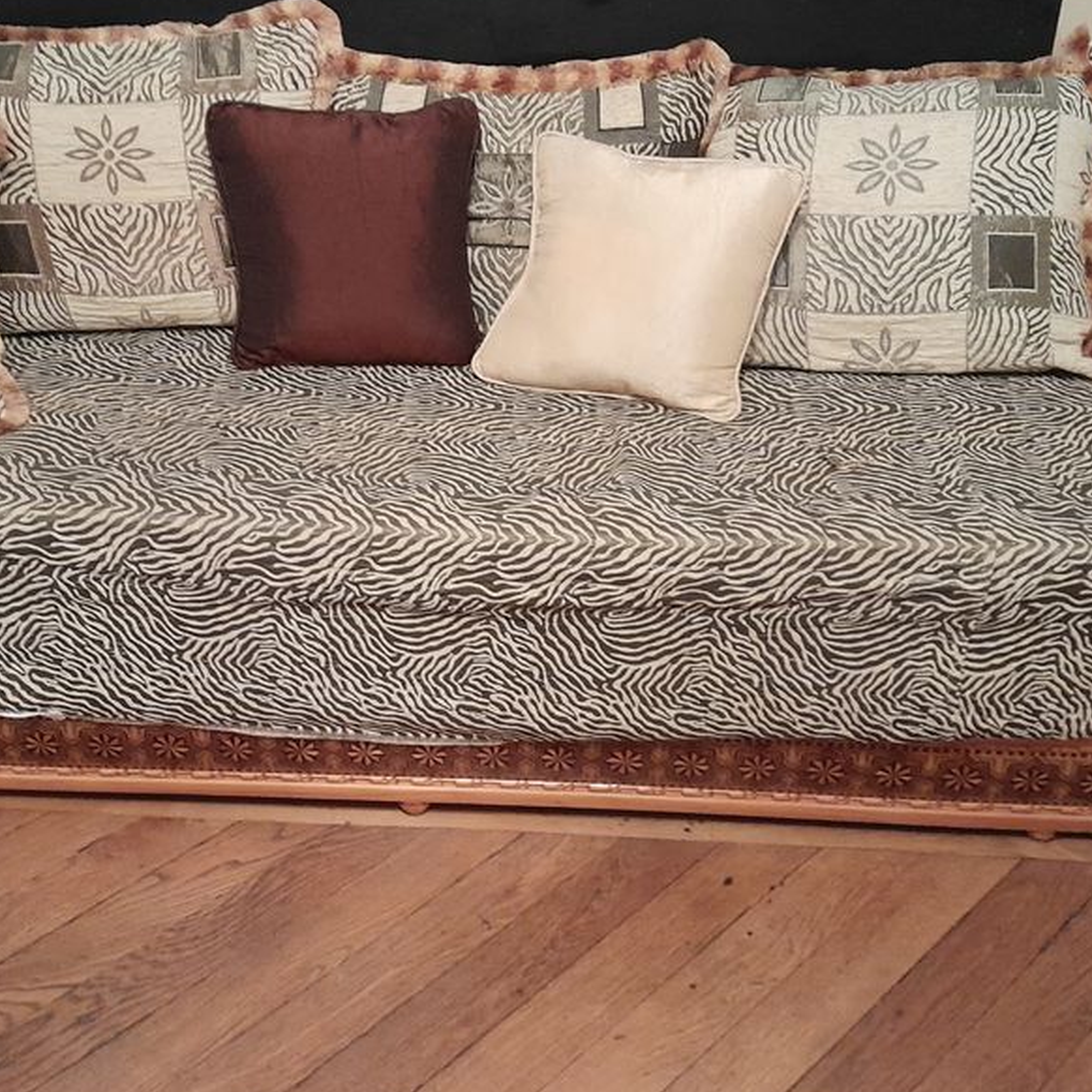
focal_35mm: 41
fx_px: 1463
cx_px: 508
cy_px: 555
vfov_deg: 40.9
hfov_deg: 40.9
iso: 640
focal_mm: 4
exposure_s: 1/10
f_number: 1.8
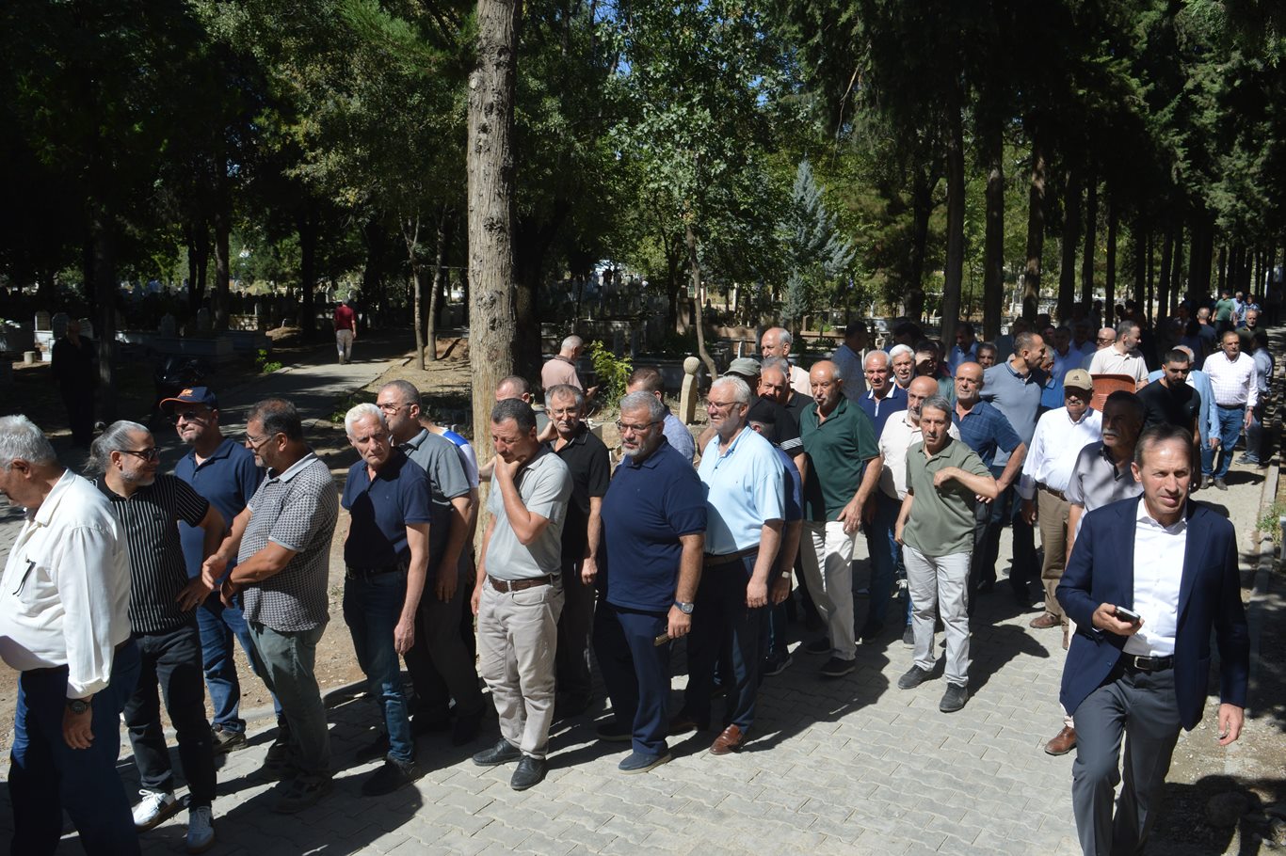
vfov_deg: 43.6
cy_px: 428
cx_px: 643
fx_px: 1071
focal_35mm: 30
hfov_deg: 61.9
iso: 100
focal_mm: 20
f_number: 9
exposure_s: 1/320
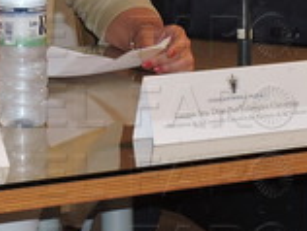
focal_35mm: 304
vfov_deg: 4.9
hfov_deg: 6.4
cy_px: -19
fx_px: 2700
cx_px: -152
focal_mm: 8.4
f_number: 3.5
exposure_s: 1/30
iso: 200
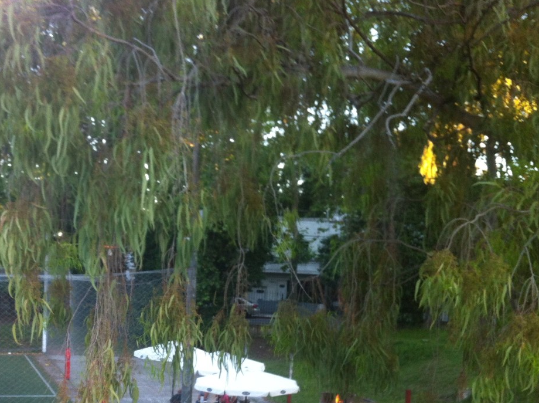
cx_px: 122
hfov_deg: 34.1
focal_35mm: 55
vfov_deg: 26.1
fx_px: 855
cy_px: 310
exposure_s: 1/30
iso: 80
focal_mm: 3.85
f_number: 2.8
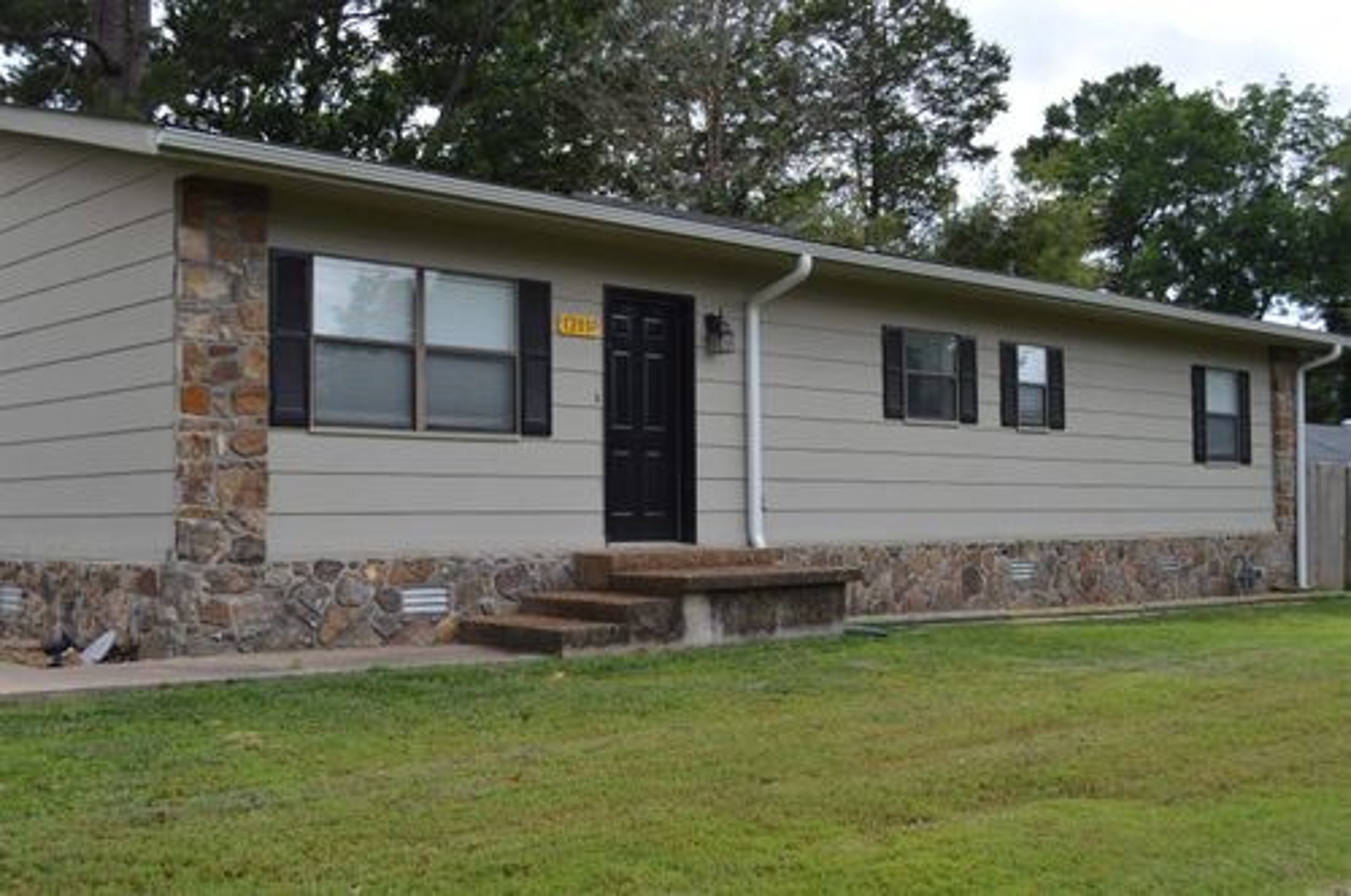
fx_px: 1462
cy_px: 448
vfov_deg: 34.1
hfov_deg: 49.6
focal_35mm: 39
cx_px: 676
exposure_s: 1/160
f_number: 6.3
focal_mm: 26
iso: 100
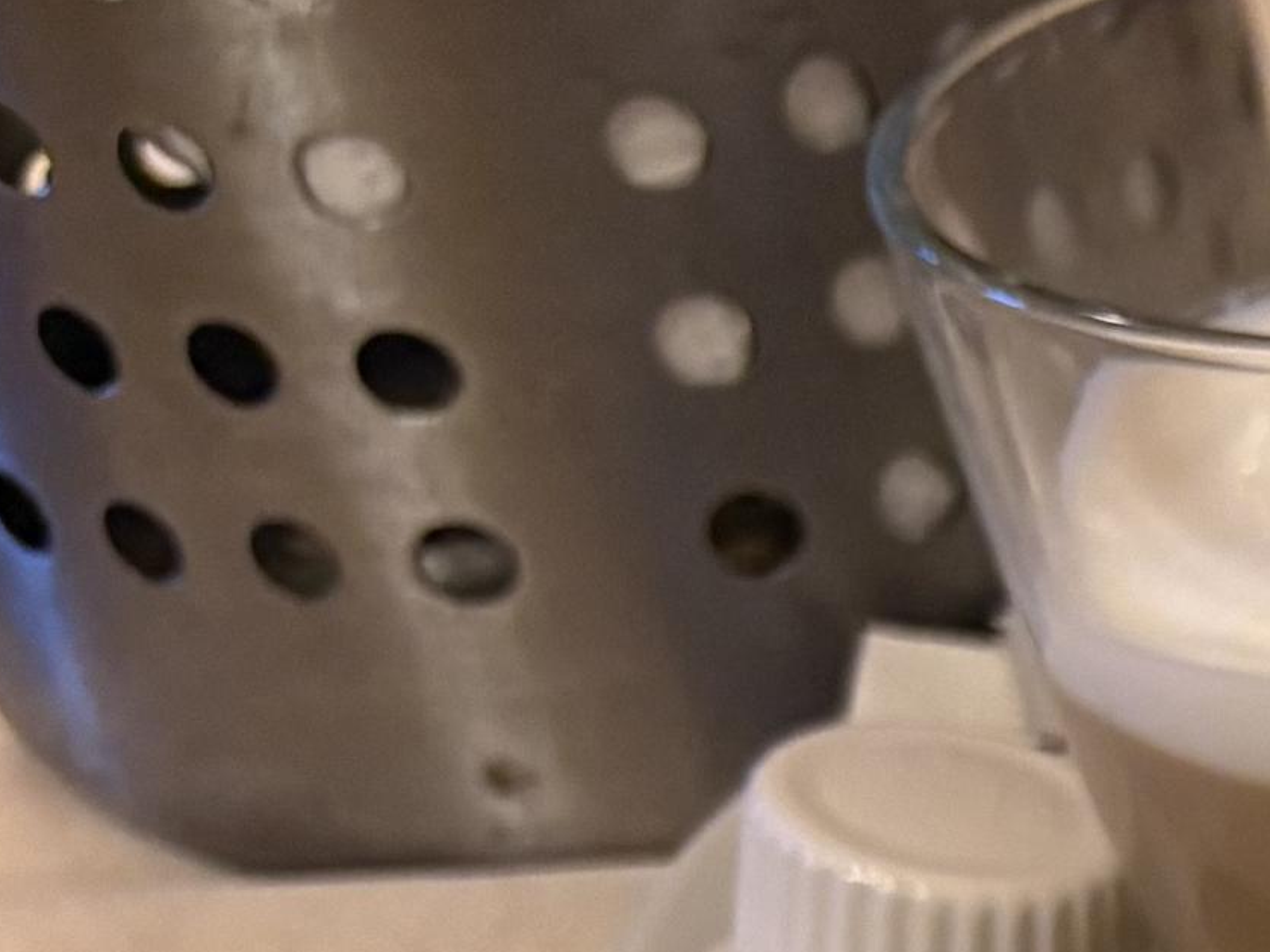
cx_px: 2920
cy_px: 2294
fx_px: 4659
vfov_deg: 10.1
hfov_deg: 12.6
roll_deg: -1.7
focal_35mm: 127
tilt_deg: -44.5
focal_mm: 5.96
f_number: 1.6
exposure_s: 1/50
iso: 200
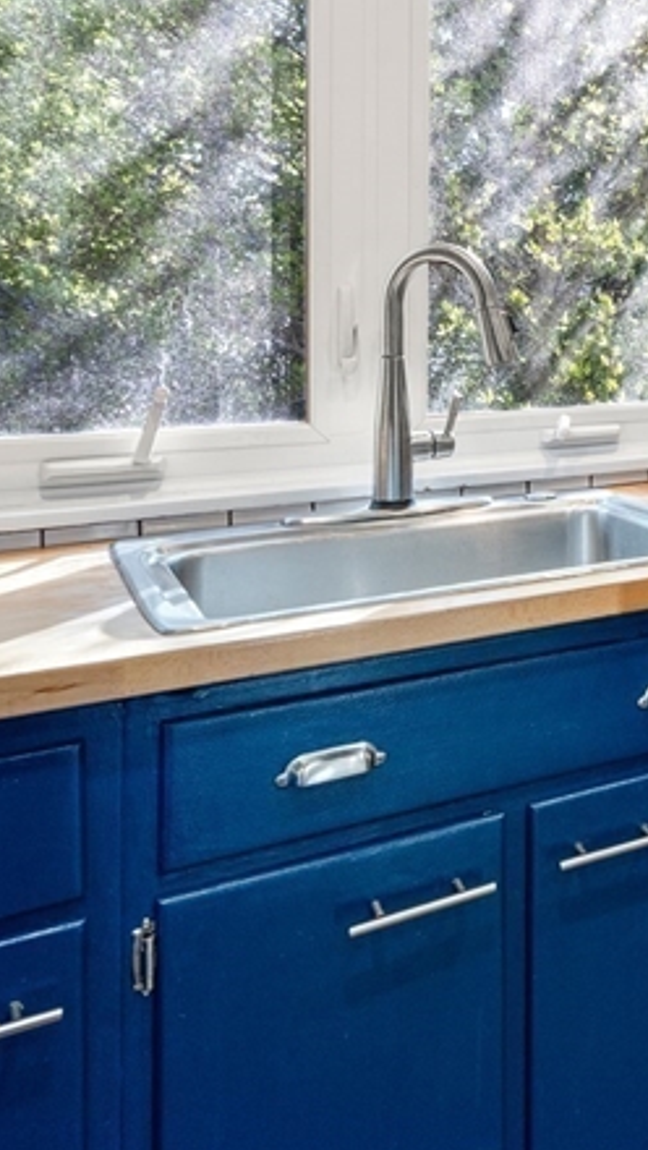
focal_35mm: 39
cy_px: 297
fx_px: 1189
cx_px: 1061
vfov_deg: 49.6
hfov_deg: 22.6
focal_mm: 16
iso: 800
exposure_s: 1/20
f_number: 9
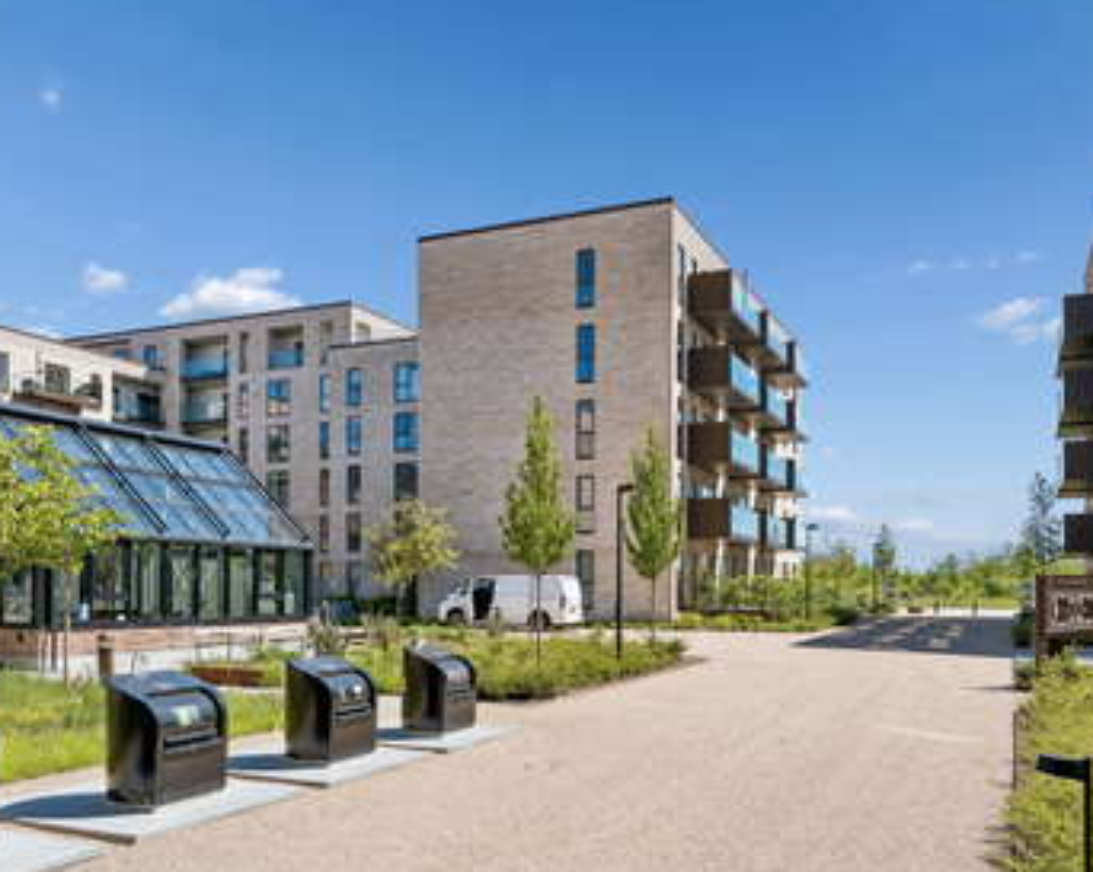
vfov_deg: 48.4
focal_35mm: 30
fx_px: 970
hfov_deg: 58.8
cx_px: 531
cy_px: 434
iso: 320
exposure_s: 1/640
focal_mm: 26
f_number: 8
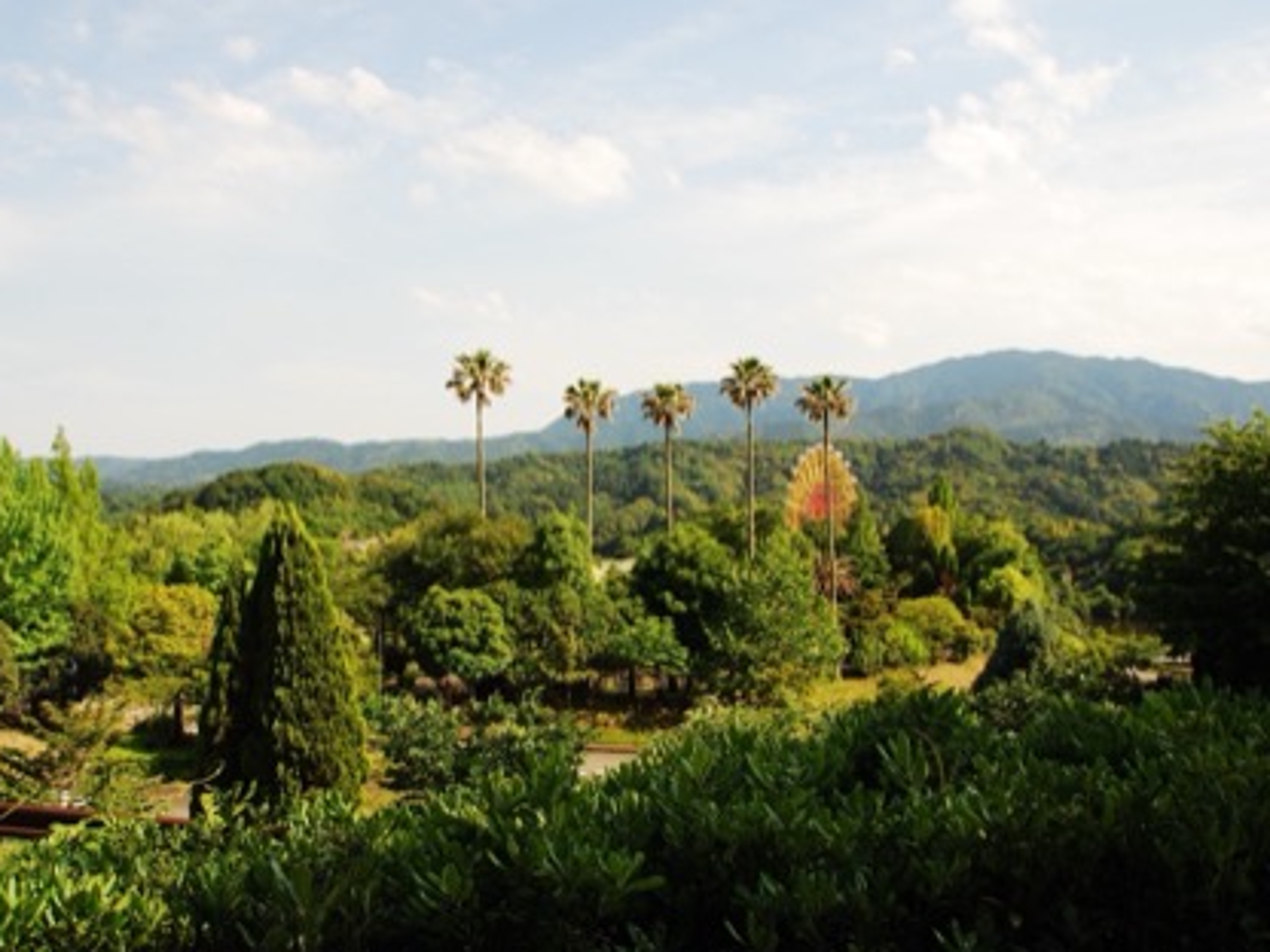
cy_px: 484
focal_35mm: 30
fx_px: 1101
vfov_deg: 46.8
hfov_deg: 59.9
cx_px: 586
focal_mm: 18
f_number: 9
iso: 100
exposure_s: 1/100
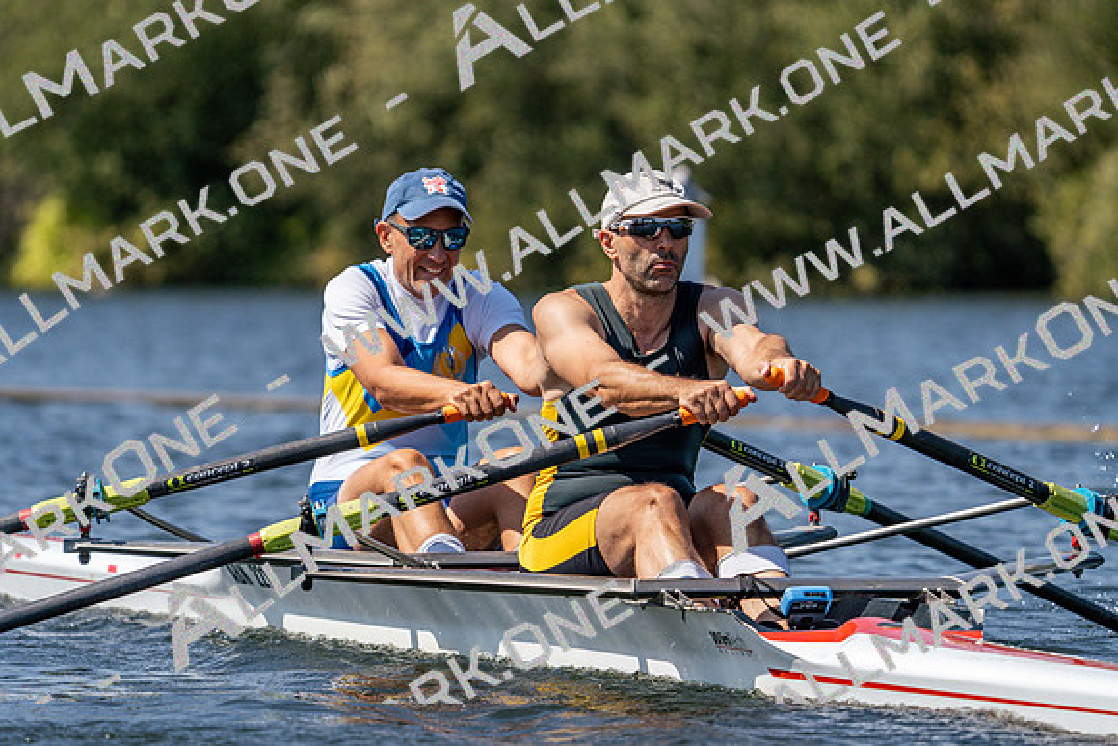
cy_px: 373
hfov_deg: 5.9
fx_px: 10871
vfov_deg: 3.9
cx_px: 559
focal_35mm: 350
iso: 250
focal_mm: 350
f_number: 6.3
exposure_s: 1/2000
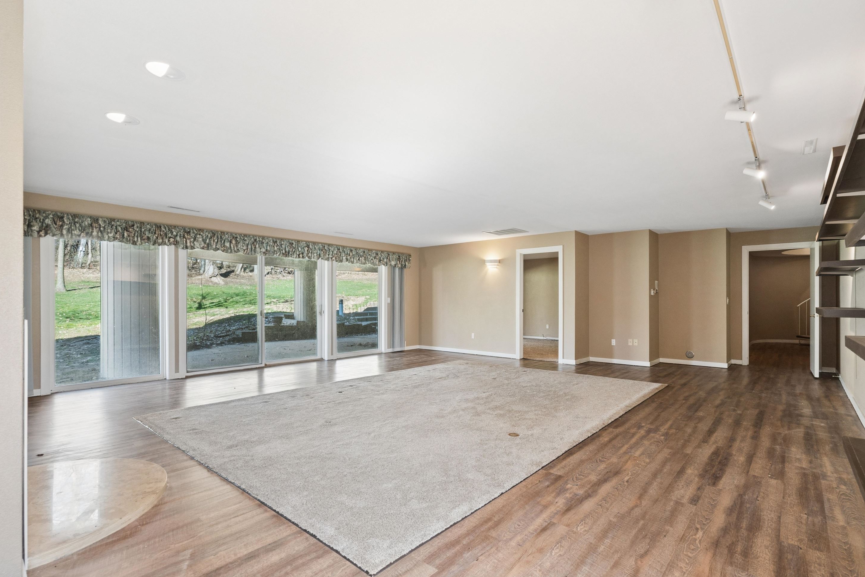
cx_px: 458
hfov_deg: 93.2
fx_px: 408
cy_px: 300
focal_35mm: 17
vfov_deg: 70.4
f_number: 10
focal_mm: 16
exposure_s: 1/25
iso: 800
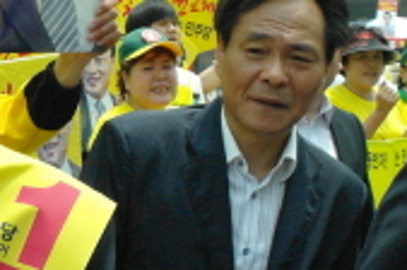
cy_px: 162
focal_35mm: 104
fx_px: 1174
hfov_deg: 18.5
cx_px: -104
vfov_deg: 13.1
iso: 1600
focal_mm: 18
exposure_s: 1/1250
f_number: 10
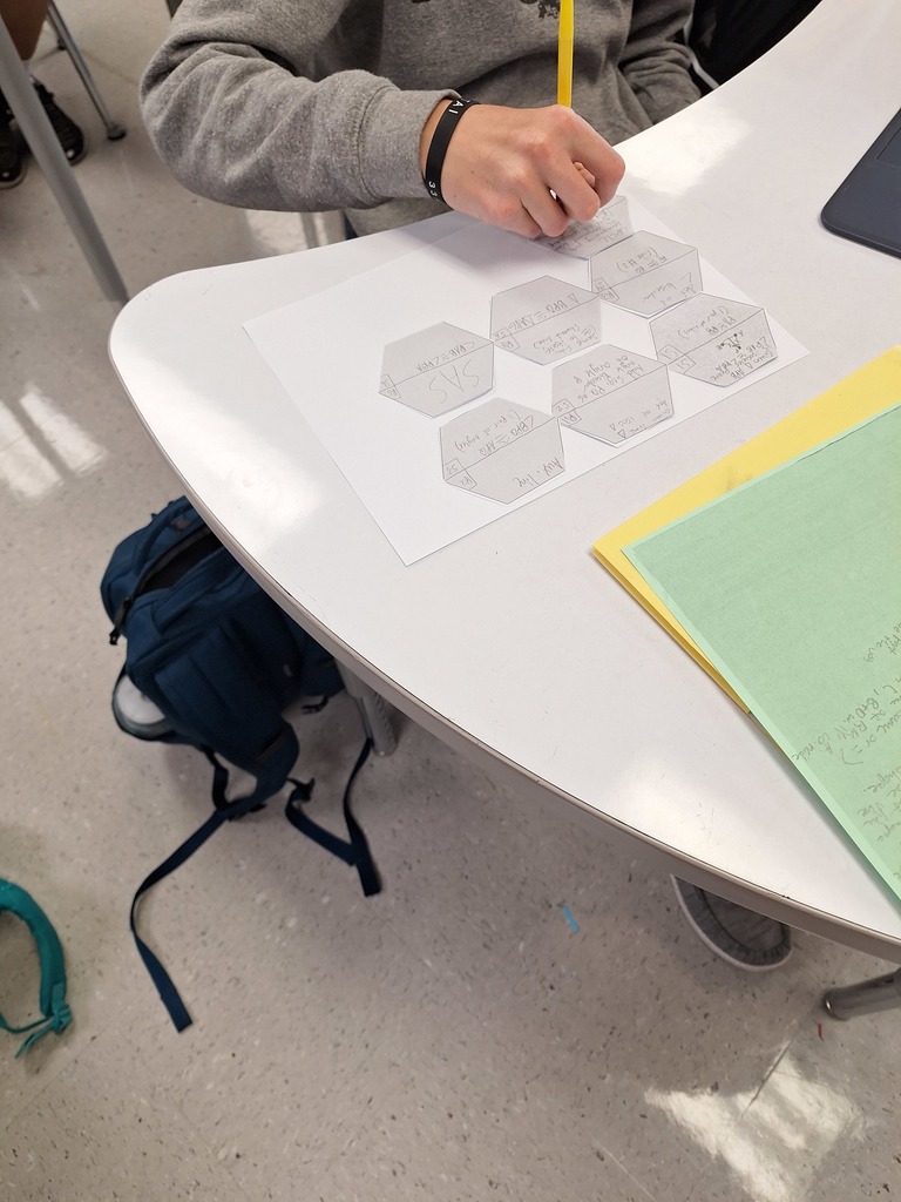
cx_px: 450
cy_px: 601
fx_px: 798
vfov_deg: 73.9
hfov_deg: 58.9
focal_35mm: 23
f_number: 1.8
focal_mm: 5.54
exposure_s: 1/120
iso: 80
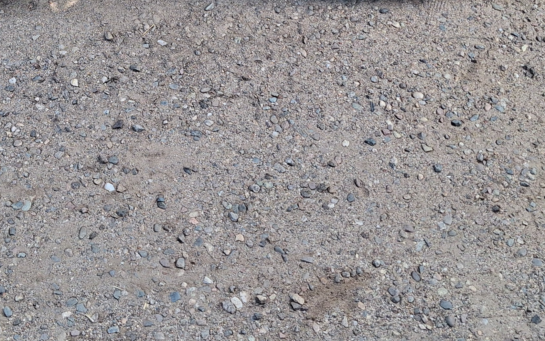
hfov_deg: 34.2
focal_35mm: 59
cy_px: -37
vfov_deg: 20.9
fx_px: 876
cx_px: 172
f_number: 1.8
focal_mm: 5.54
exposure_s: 1/705
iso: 40
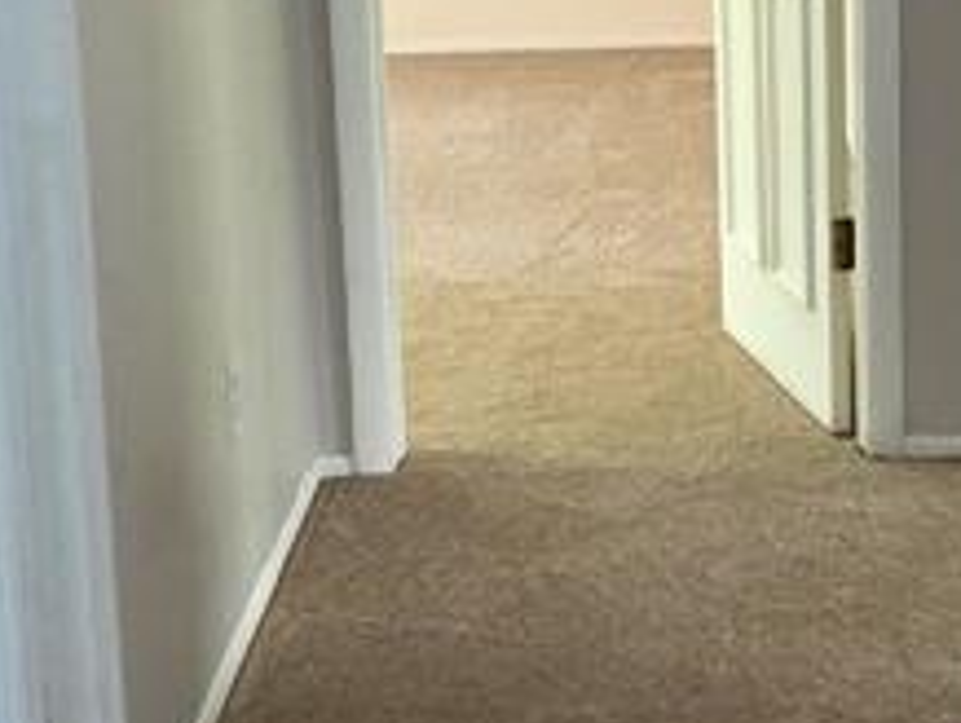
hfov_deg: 18.0
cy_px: 366
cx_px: 807
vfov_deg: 13.7
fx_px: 3002
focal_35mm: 108
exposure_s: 1/120
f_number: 1.8
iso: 320
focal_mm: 5.4
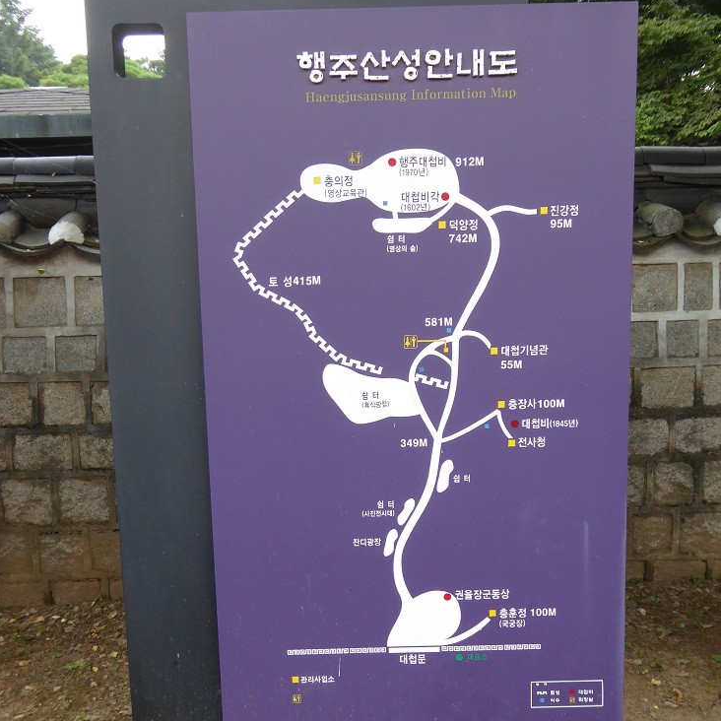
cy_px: 410
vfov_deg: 47.1
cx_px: 366
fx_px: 825
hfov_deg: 47.2
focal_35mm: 35
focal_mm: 5
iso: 200
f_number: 3.5
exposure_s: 1/200
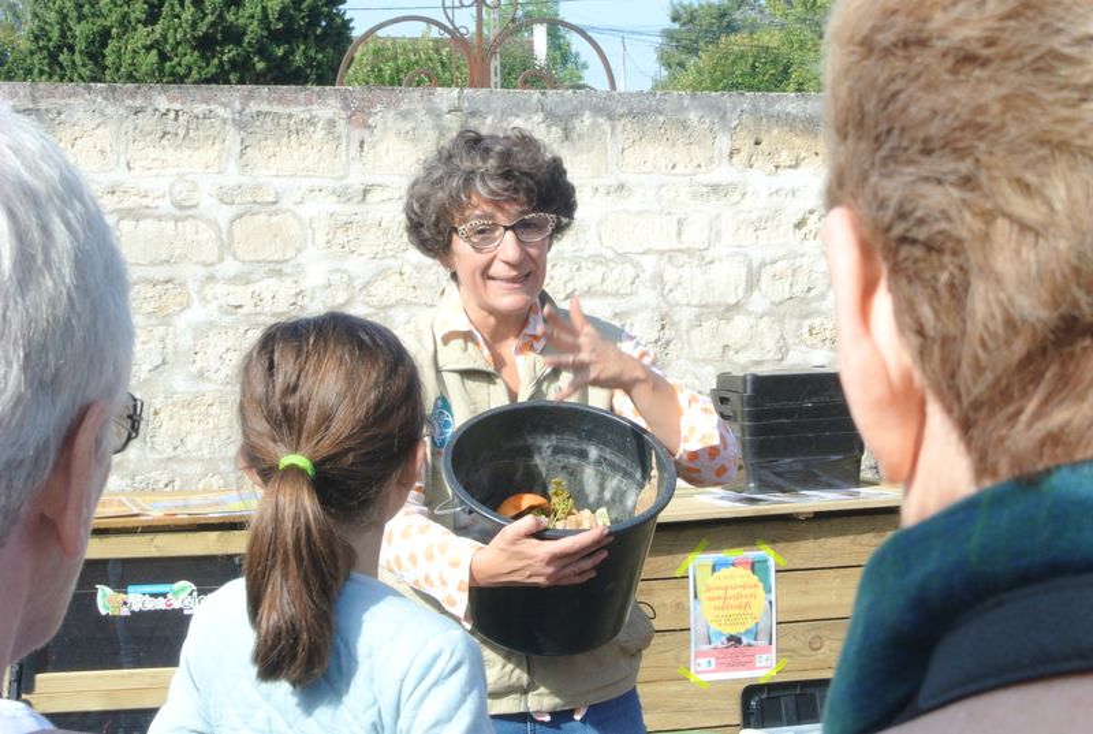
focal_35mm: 81
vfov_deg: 16.9
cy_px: 367
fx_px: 2464
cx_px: 546
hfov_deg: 25.0
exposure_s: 1/100
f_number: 16
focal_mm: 30
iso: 400
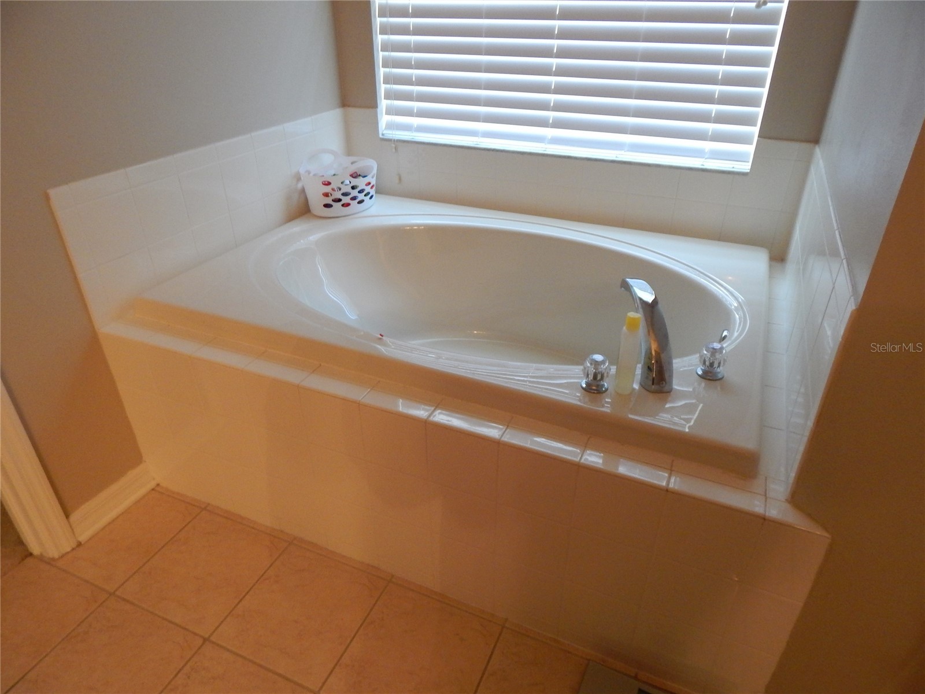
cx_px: 462
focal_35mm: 22
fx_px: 588
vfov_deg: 61.1
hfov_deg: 76.4
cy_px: 347
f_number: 3
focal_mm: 4
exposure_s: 1/40
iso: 400
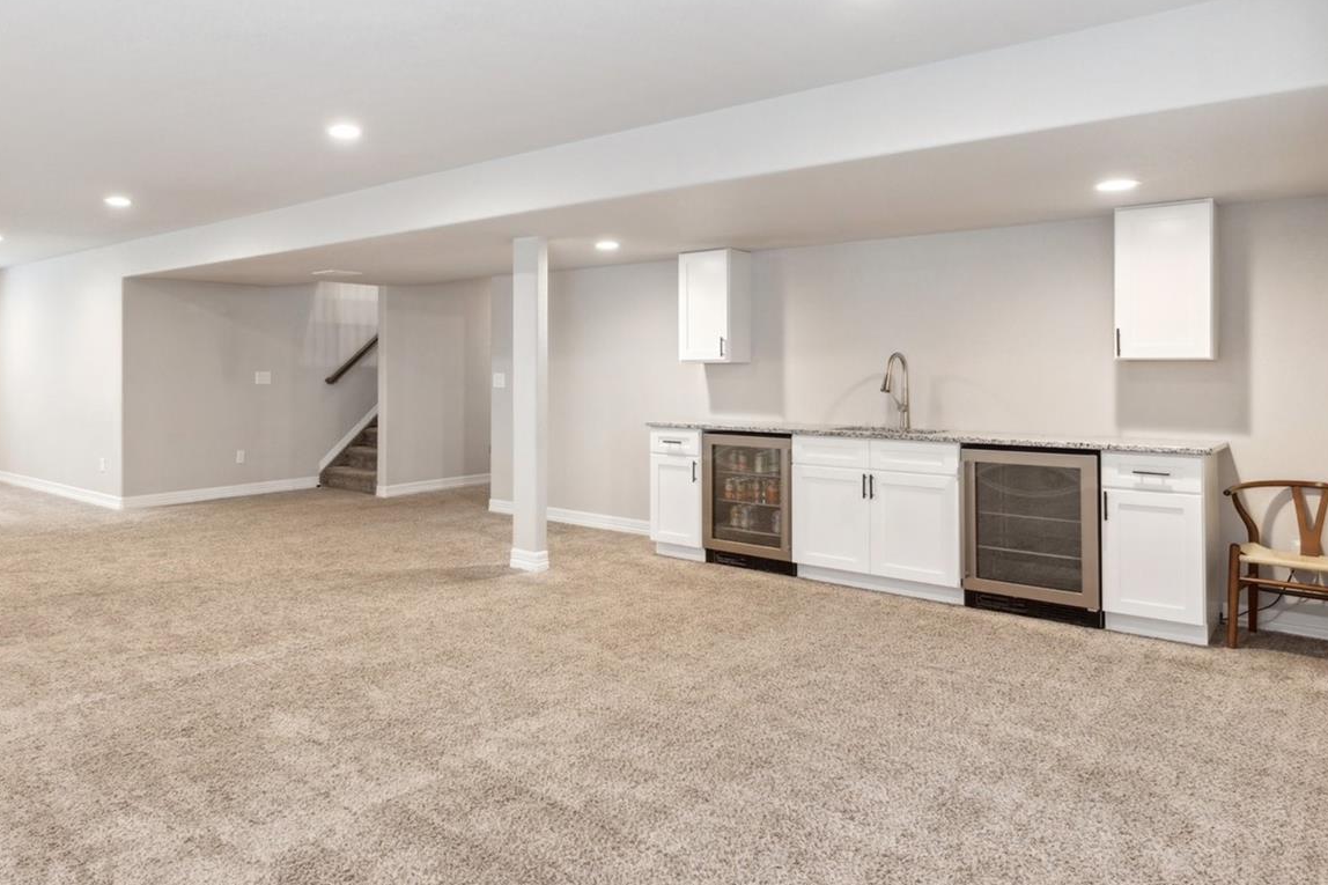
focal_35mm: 24
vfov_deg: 52.7
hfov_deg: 72.0
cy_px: 352
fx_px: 885
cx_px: 466
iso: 400
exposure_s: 1/6
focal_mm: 17
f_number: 8
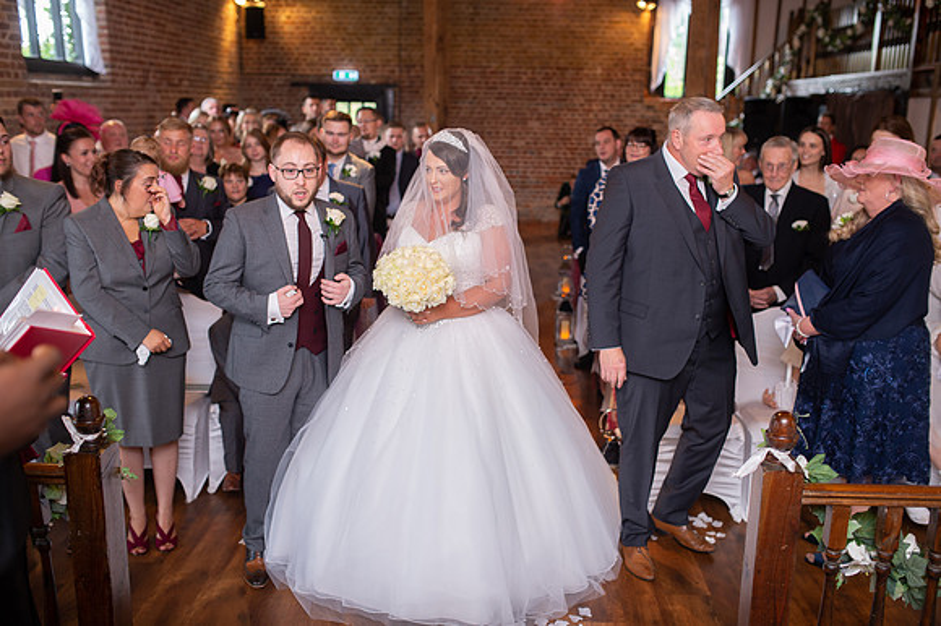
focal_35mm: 35
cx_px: 470
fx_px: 914
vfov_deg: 37.8
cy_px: 313
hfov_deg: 54.5
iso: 400
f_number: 2.5
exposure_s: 1/100
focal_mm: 35
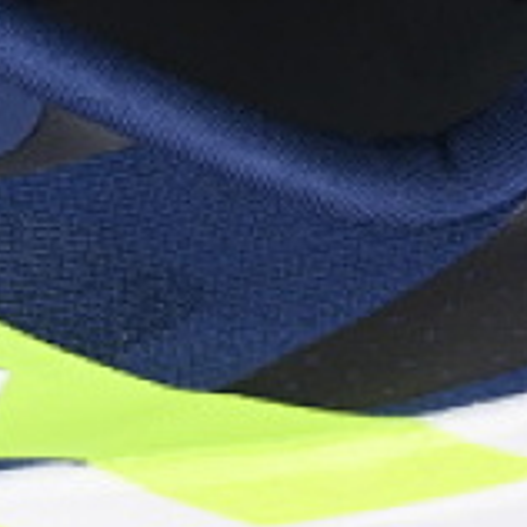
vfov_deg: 4.0
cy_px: -217
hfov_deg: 4.0
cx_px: -530
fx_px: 7493
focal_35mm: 435
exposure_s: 1/60
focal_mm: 50
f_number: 6.3
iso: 160
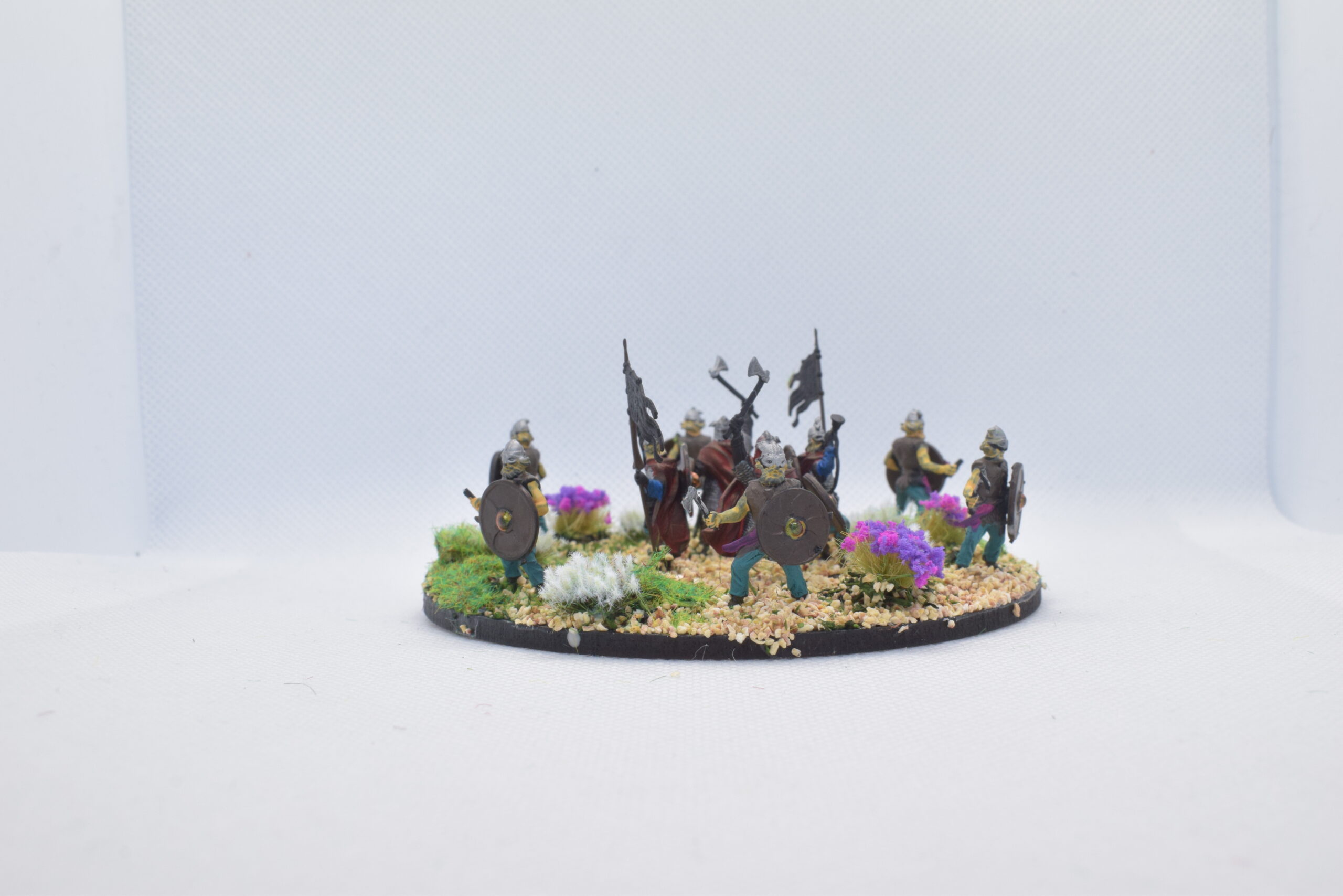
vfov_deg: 31.9
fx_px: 1567
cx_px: 672
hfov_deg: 46.4
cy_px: 448
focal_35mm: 42
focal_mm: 28
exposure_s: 1/60
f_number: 14
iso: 800
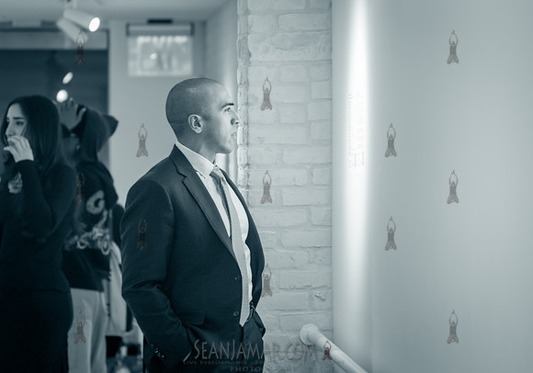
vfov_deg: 7.2
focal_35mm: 198
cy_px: 187
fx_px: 2982
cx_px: 280
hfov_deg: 10.2
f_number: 4.5
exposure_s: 1/200
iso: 1600
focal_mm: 185
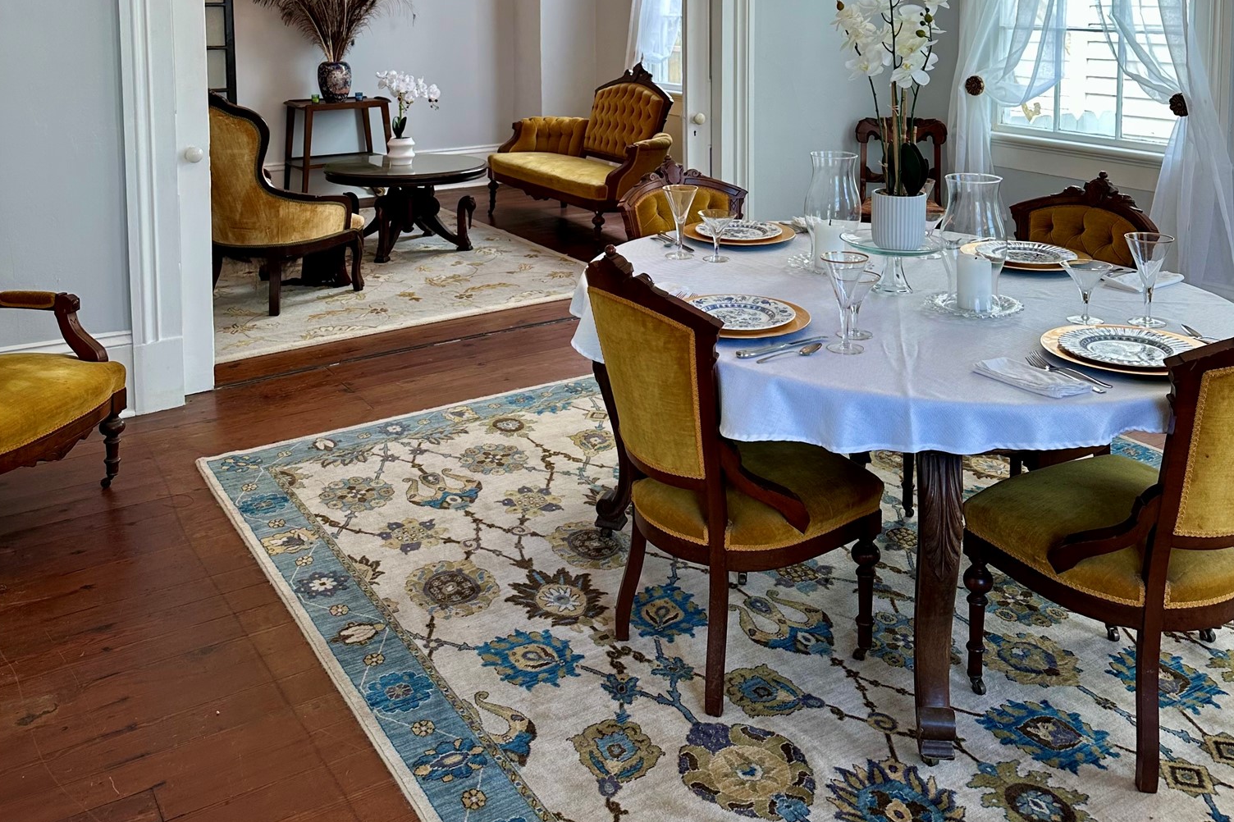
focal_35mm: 34
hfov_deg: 55.8
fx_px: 1165
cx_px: 624
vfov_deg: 36.5
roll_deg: -1.1
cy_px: 84
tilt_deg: -5.4
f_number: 1.78
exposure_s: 1/120
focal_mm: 6.86
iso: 80
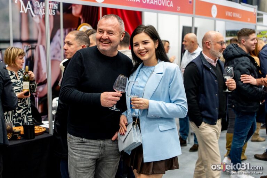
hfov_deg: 37.9
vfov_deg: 25.8
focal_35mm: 52
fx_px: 389
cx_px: 140
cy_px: 89
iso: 800
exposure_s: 1/100
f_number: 2.8
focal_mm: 50
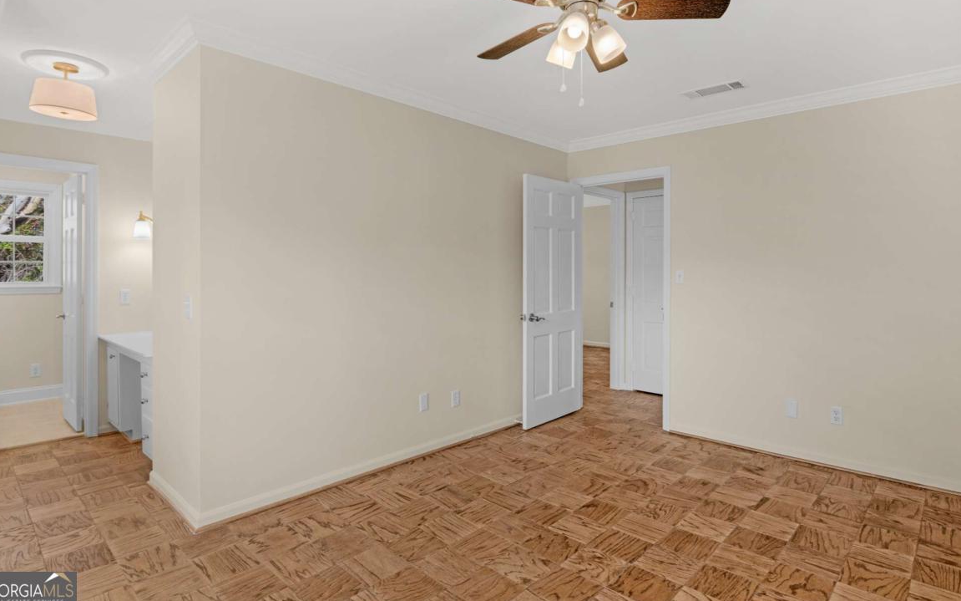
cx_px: 477
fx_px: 459
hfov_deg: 92.6
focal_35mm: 18
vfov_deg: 66.2
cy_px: 271
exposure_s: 1/10
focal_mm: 11
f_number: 7.1
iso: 250
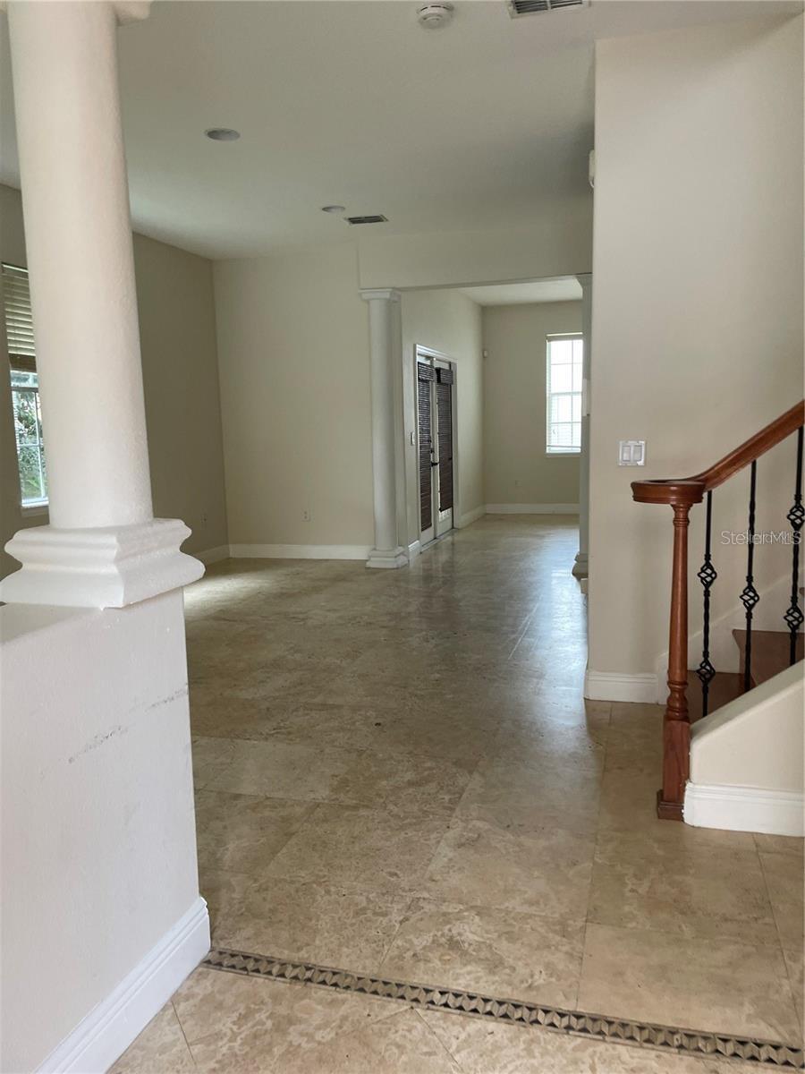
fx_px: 806
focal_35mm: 26
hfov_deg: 53.1
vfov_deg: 67.3
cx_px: 402
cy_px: 537
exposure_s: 1/121
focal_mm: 4.2
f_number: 1.6
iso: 80
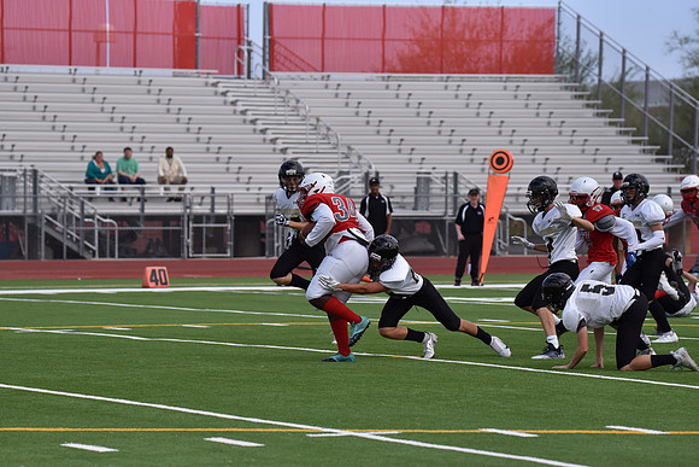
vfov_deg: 6.9
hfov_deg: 10.3
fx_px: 3884
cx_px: 350
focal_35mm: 200
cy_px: 234
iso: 800
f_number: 5.6
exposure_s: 1/4000
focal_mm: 200
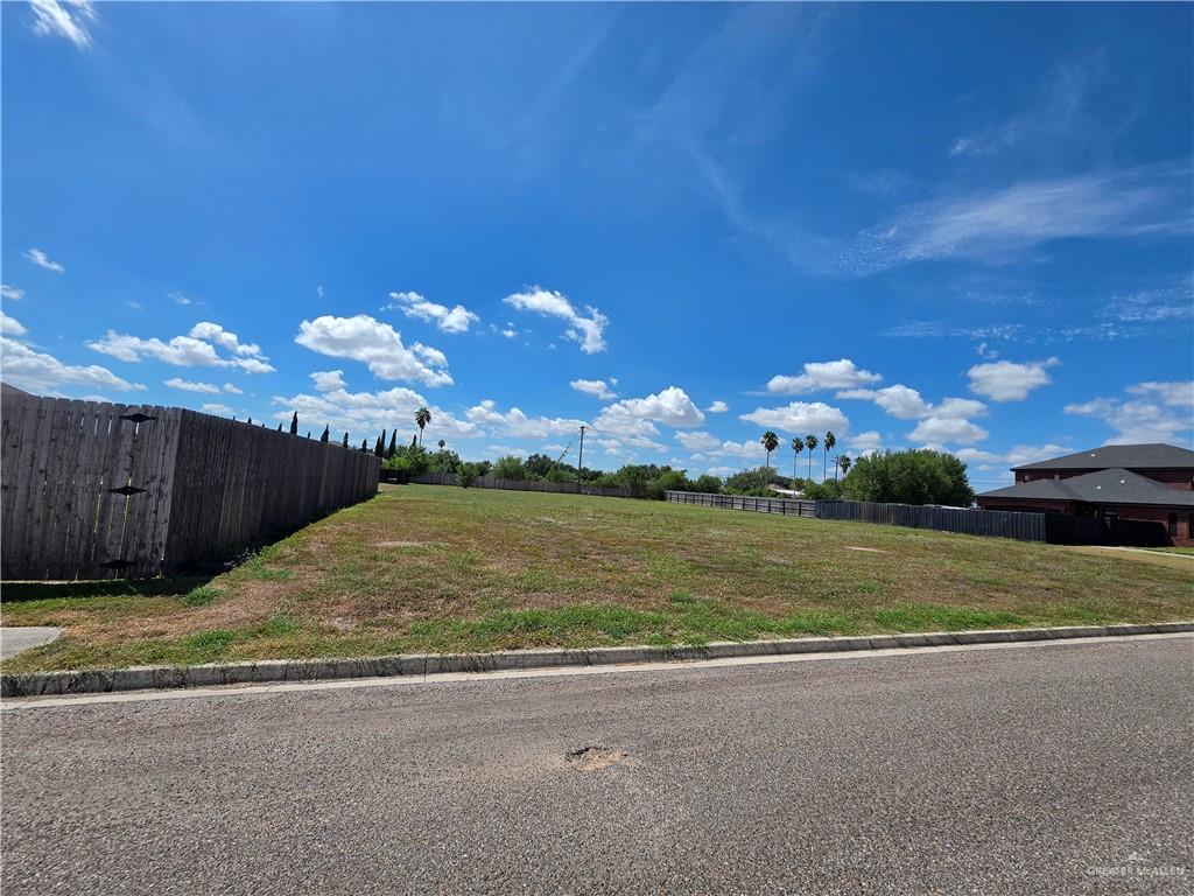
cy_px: 448
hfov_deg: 106.2
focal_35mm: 13
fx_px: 448
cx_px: 597
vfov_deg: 89.9
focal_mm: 2.2
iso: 40
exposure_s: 1/2600
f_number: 1.9
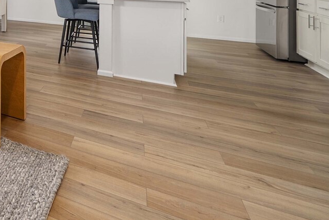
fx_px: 293
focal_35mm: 32
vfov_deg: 35.5
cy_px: -19
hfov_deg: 37.2
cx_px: -96
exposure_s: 1/13
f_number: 7.1
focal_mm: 12
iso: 1000
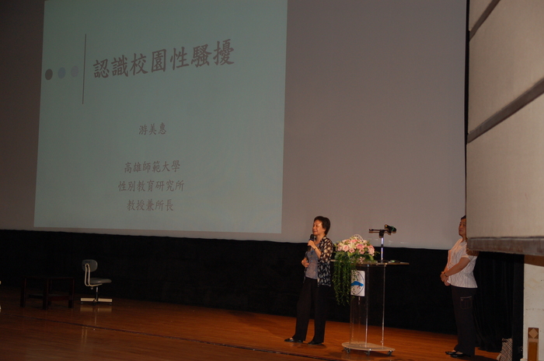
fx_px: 860
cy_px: 180
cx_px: 272
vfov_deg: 23.7
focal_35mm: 57
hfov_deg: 35.1
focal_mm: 38
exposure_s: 1/60
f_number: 3.8
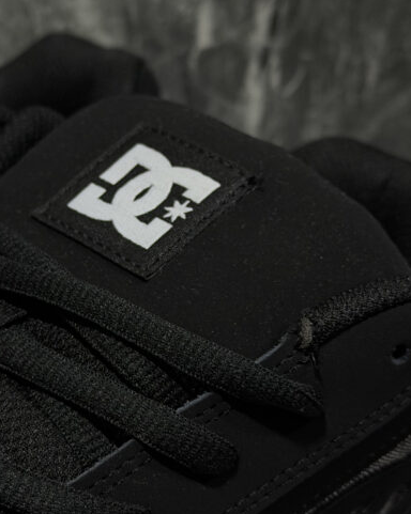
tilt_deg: -25.4
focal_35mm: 78
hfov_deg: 19.6
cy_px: 254
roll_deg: -4.4
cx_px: 131
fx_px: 1187
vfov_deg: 24.5
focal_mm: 6.76
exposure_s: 1/40
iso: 320
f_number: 1.78
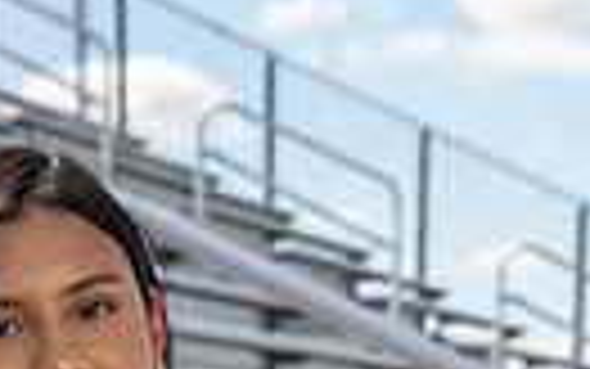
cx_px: 50
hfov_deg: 12.6
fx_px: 2654
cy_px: 990
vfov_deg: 7.3
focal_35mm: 165
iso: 50
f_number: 4.5
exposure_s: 1/200
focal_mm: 47
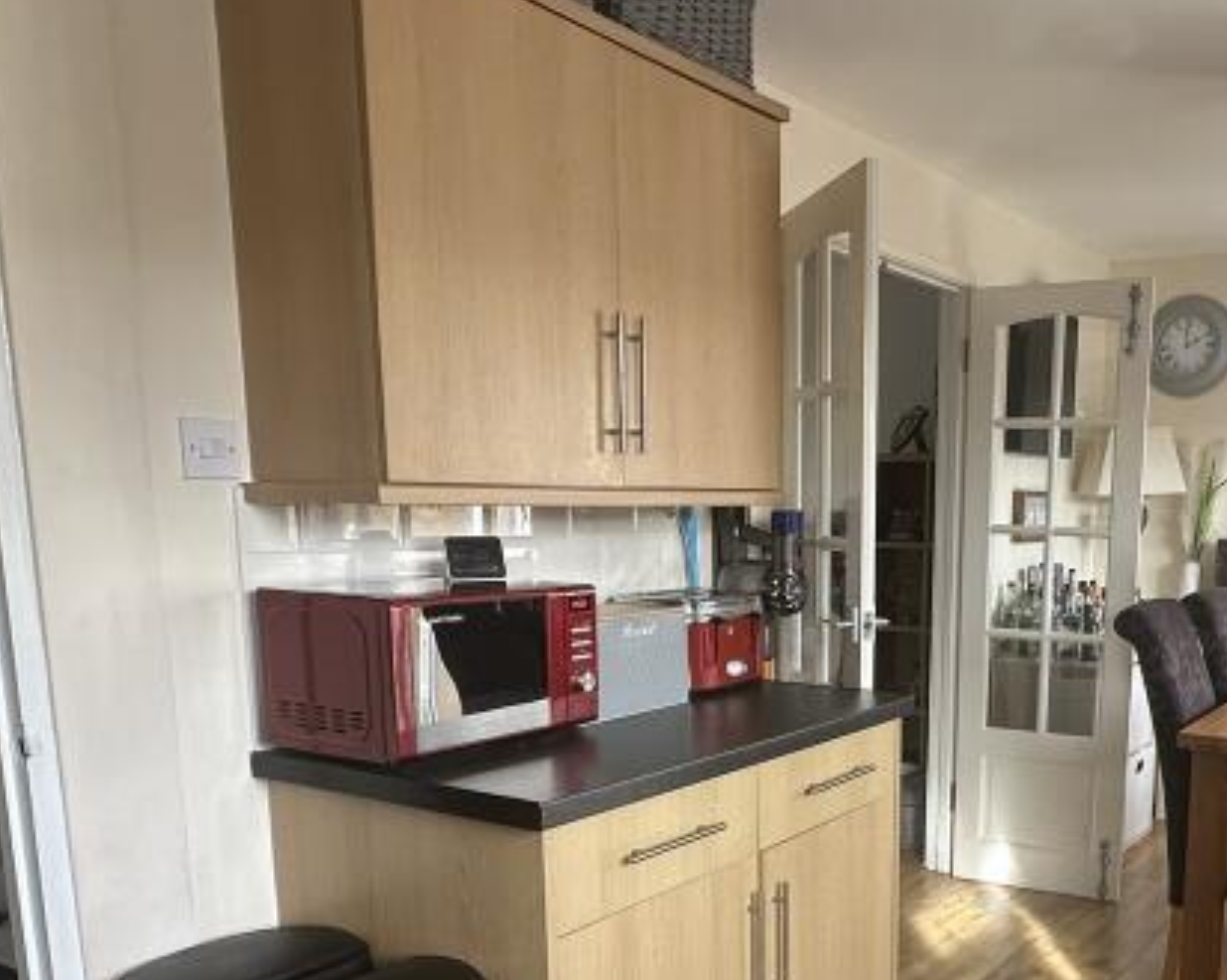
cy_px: 730
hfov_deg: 51.4
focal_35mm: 34
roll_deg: -0.5
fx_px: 1234
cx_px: 867
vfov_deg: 42.1
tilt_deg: -10.7
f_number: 2.2
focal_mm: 2.22
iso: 125
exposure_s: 1/99
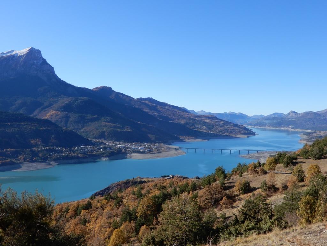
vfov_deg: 40.7
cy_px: 123
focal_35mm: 35
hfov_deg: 52.6
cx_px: 164
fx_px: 331
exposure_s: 1/640
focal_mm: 6.2
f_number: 4
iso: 80
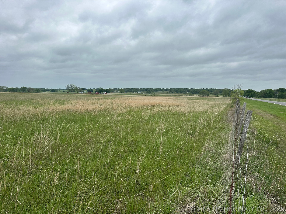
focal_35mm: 24
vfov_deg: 56.8
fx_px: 198
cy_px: 107
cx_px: 143
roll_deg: -2.9
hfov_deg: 71.6
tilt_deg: -2.3
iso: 80
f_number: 1.78
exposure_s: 1/2070
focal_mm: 6.86
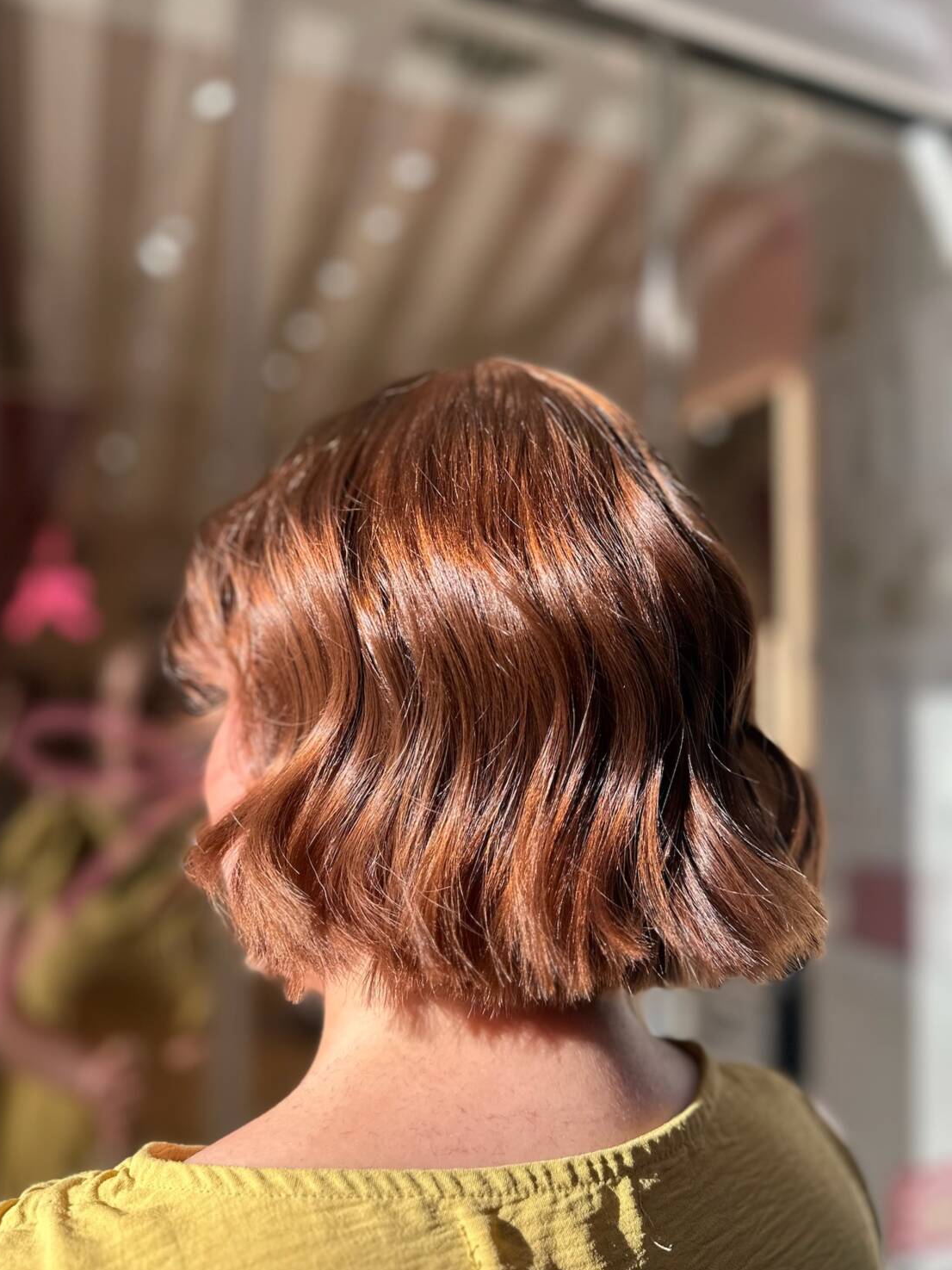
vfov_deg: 69.4
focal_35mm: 25
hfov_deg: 54.9
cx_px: 457
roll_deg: -1.9
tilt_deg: +4.0
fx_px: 917
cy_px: 656
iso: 80
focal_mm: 6.86
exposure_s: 1/797
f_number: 1.78
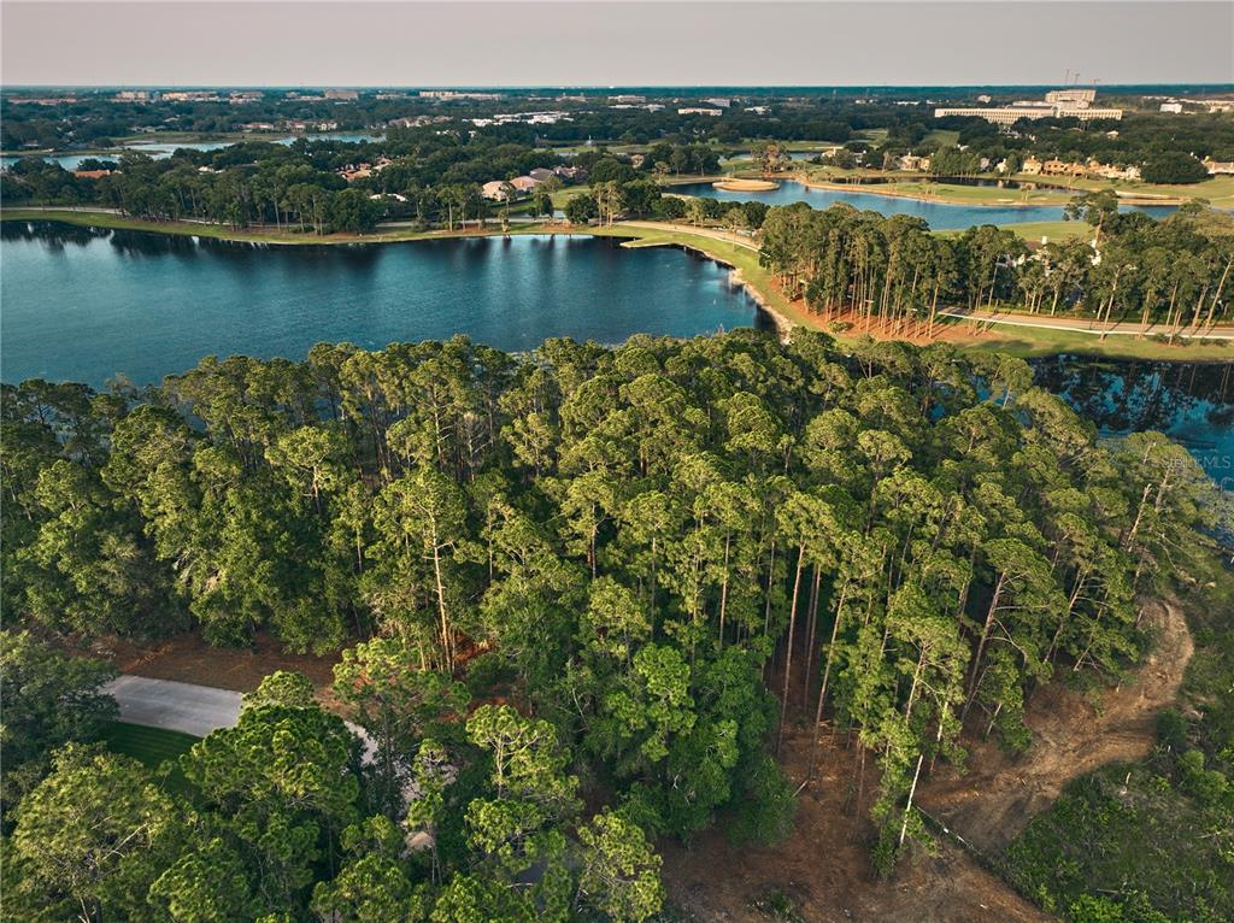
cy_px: 462
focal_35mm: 24
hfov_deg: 71.6
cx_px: 617
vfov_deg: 56.7
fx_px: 855
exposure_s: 1/200
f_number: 2.8
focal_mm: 12.29
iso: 200
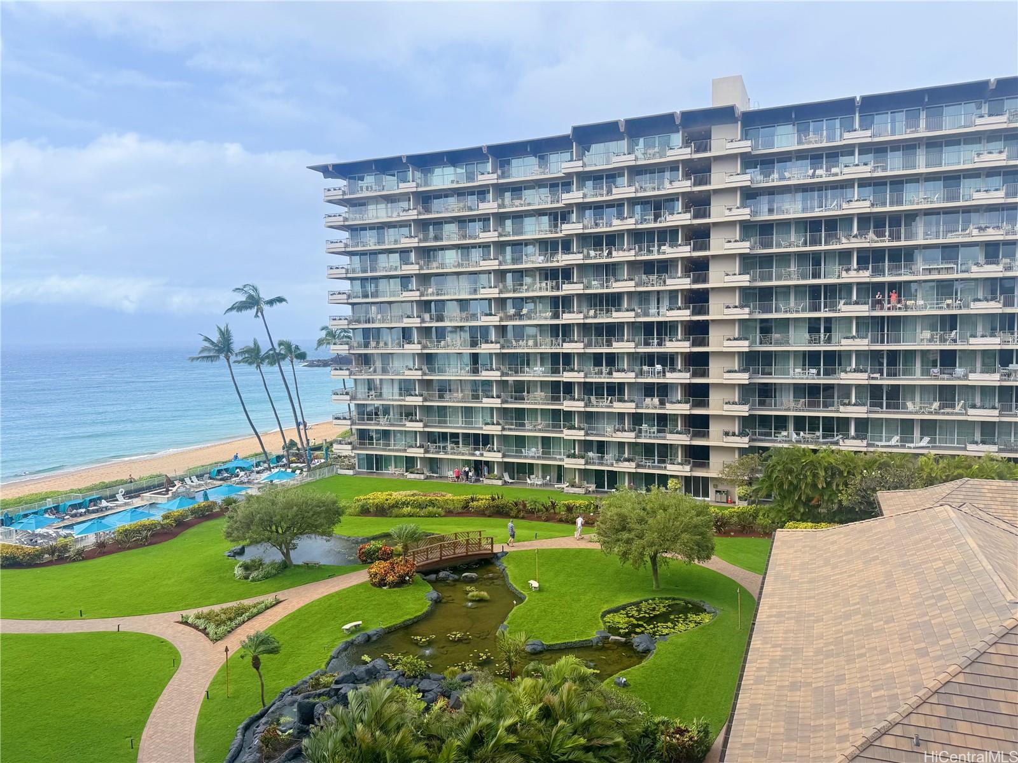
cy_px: 382
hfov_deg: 71.6
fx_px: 706
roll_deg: +2.1
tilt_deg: -2.9
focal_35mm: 24
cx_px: 509
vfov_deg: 56.8
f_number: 1.78
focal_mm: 6.76
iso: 80
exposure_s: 1/4049
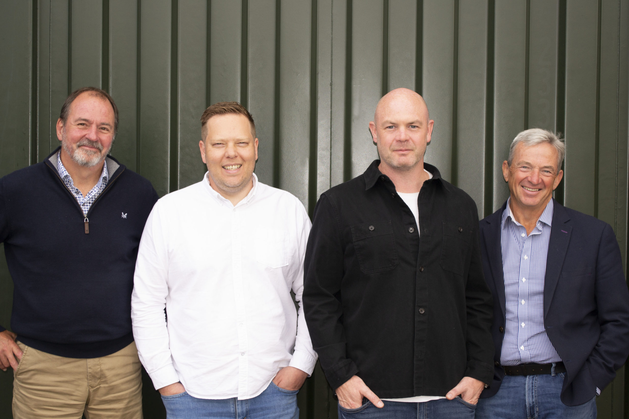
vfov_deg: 22.6
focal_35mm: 60
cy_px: 210
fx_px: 1048
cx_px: 314
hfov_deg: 33.4
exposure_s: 1/125
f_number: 5.3
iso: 140
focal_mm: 40
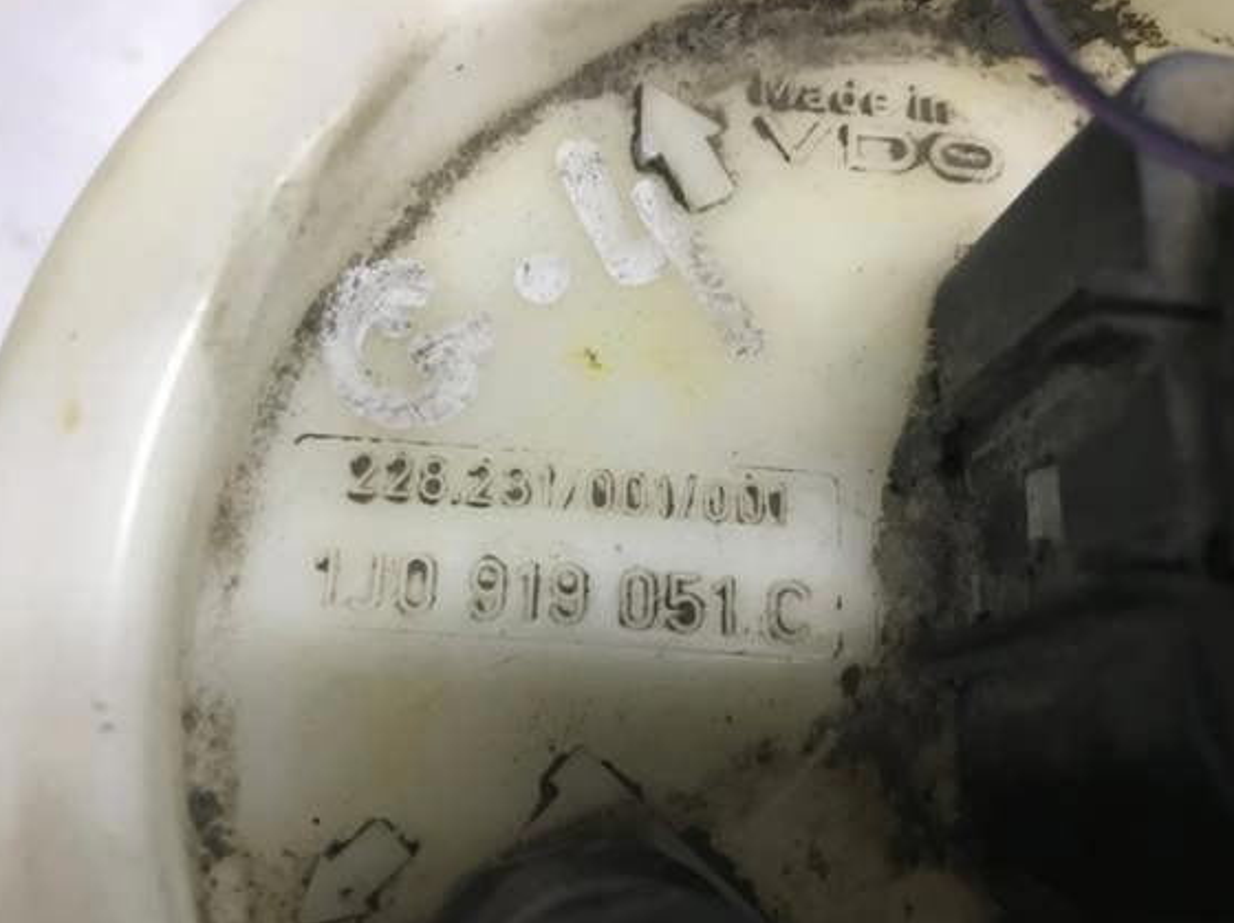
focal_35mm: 32
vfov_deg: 44.1
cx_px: 549
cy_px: 503
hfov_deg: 56.7
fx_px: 1140
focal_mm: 3.99
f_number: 1.8
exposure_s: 1/17
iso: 64
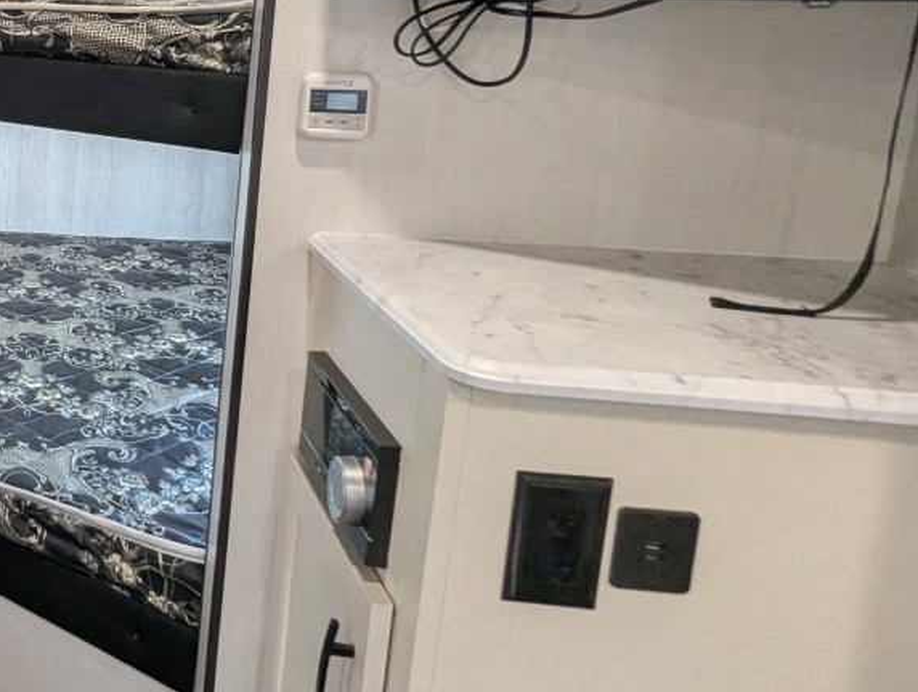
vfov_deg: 36.0
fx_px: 1036
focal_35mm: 39
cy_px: 162
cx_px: -169
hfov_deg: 37.1
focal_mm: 2.35
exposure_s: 1/58.7
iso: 216
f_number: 2.2
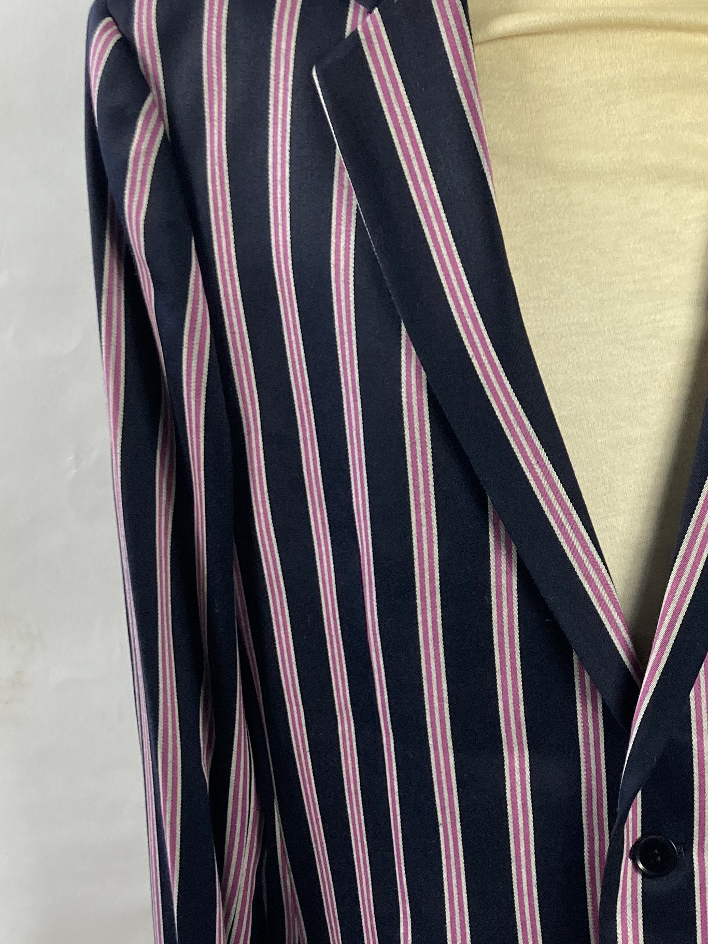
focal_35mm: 62
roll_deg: +0.2
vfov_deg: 31.1
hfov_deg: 23.0
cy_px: 546
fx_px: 1691
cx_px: 645
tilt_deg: -17.6
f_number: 1.8
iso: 80
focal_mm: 3.99
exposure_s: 1/100
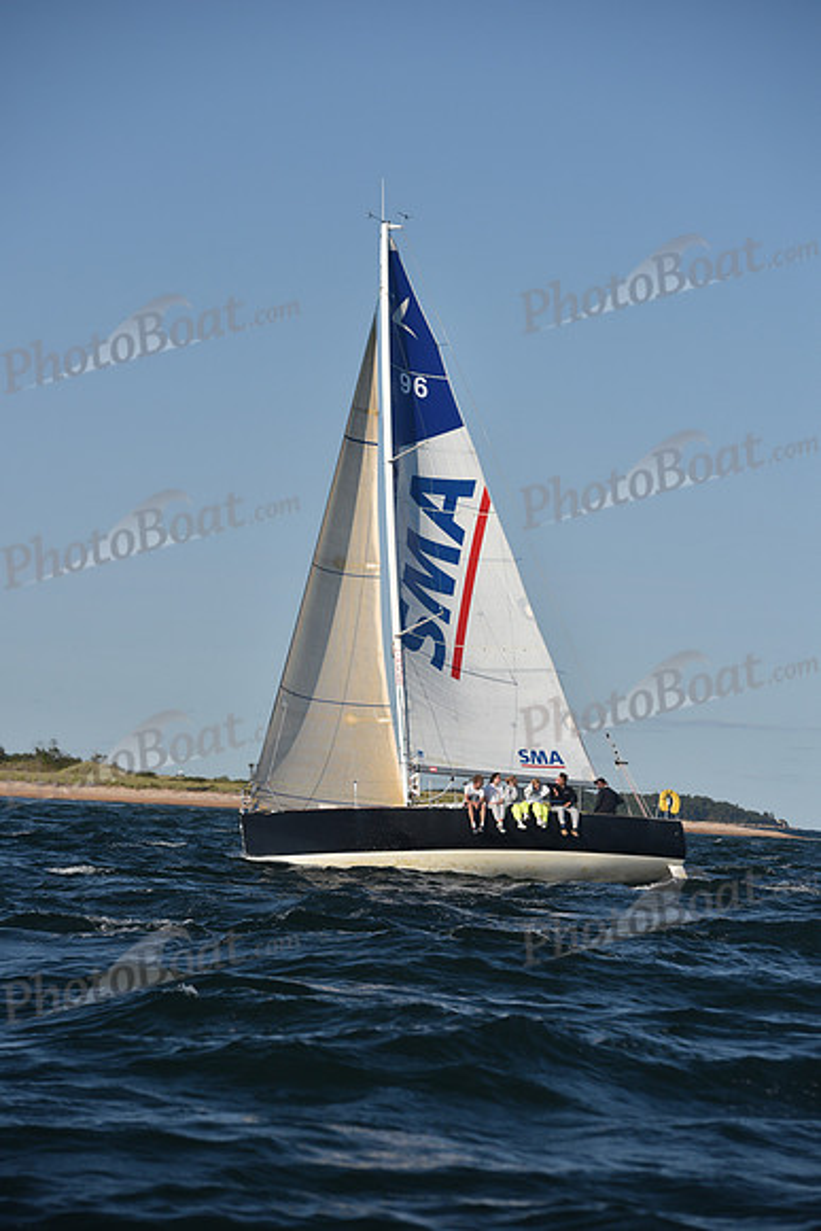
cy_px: 616
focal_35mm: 130
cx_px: 410
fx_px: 4444
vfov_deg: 15.8
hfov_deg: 10.6
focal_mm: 130
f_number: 5
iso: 250
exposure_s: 1/1600
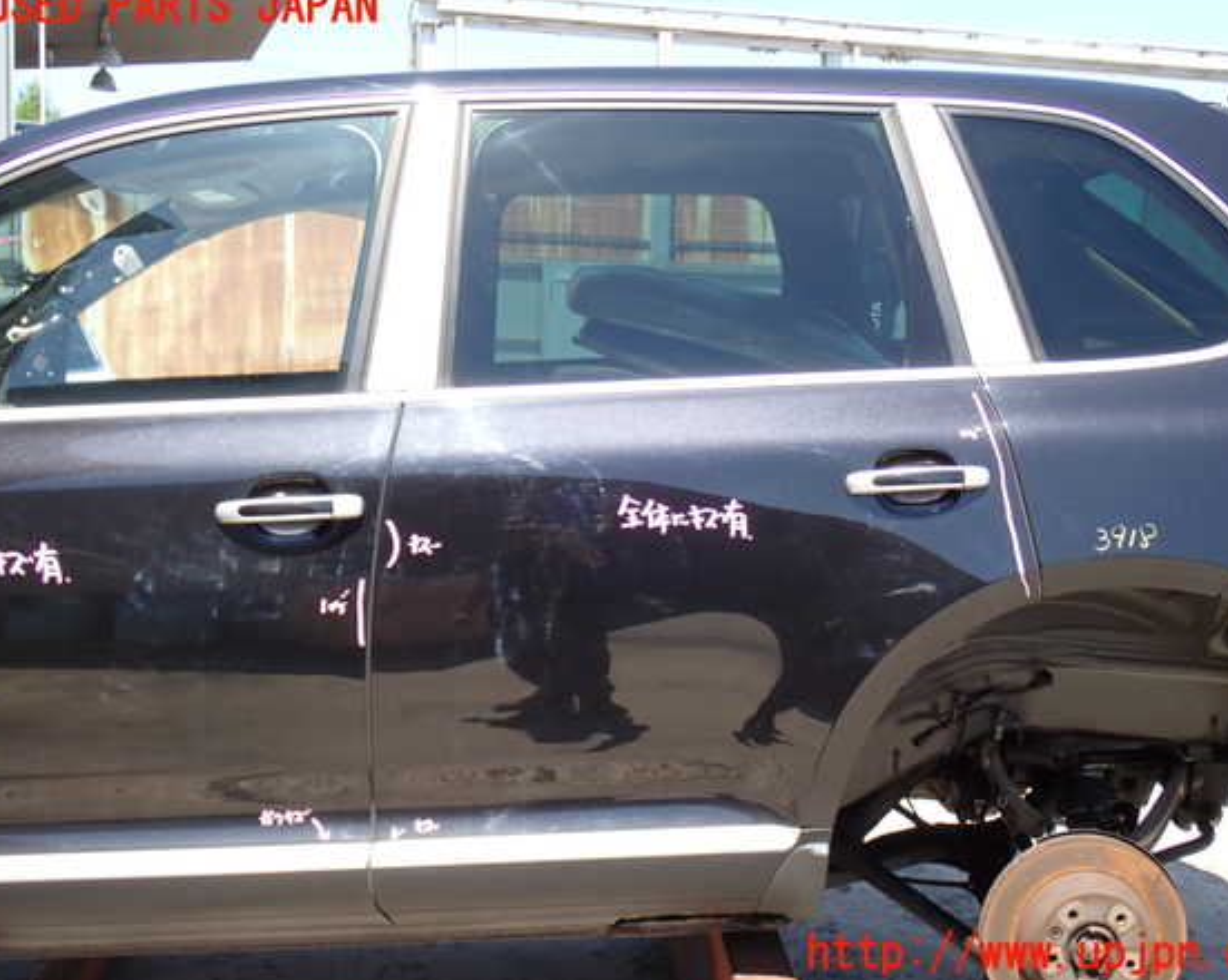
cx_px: 642
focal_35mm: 50
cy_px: 481
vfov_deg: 30.2
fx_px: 1816
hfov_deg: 37.4
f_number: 4.5
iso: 100
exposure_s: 1/200
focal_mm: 8.4
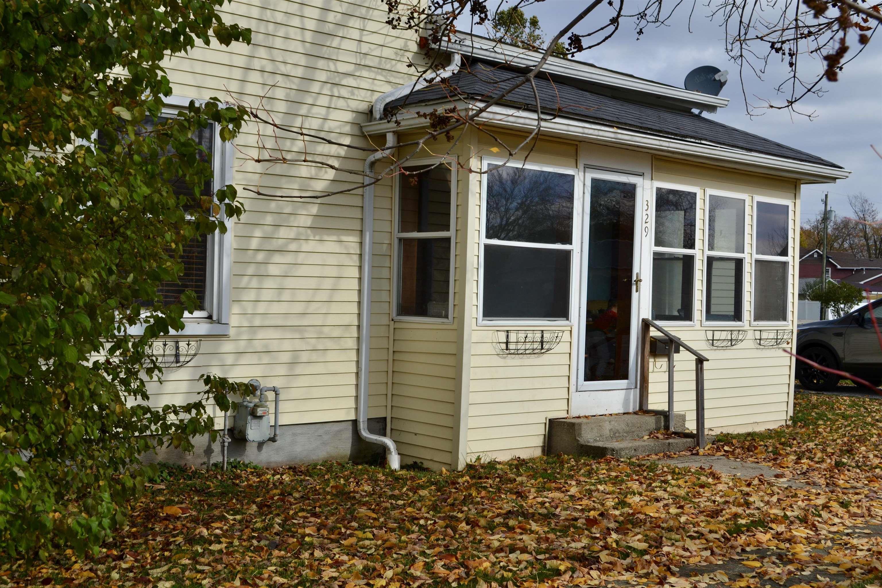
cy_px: 294
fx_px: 1066
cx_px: 441
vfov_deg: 30.8
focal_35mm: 44
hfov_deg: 45.0
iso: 100
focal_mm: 29
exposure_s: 1/320
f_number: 9
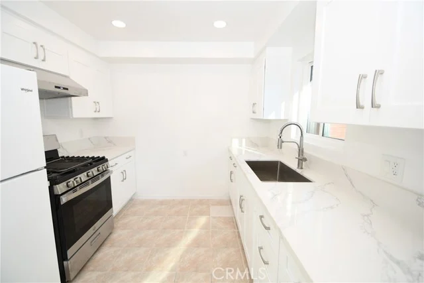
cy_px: 142
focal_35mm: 15
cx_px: 212
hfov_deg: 100.4
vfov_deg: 77.4
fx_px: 177
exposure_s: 1/60
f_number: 4
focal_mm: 10
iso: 100
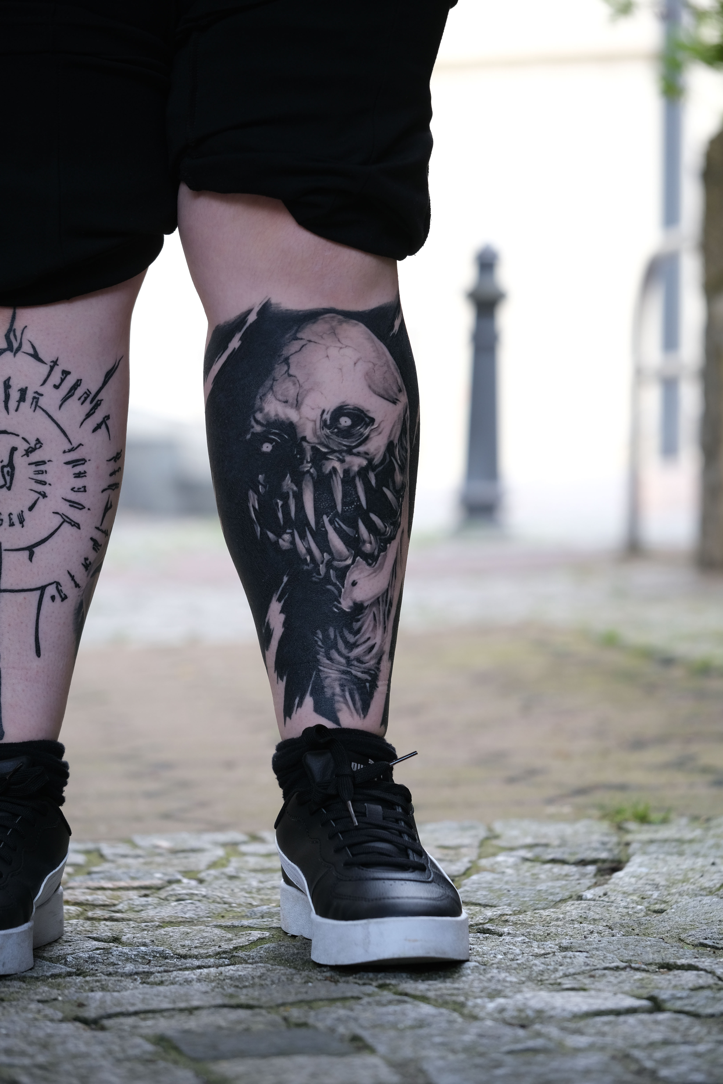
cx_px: 362
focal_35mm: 120
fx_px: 3615
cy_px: 542
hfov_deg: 11.4
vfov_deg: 17.1
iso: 320
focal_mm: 80
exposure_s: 1/125
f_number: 3.6
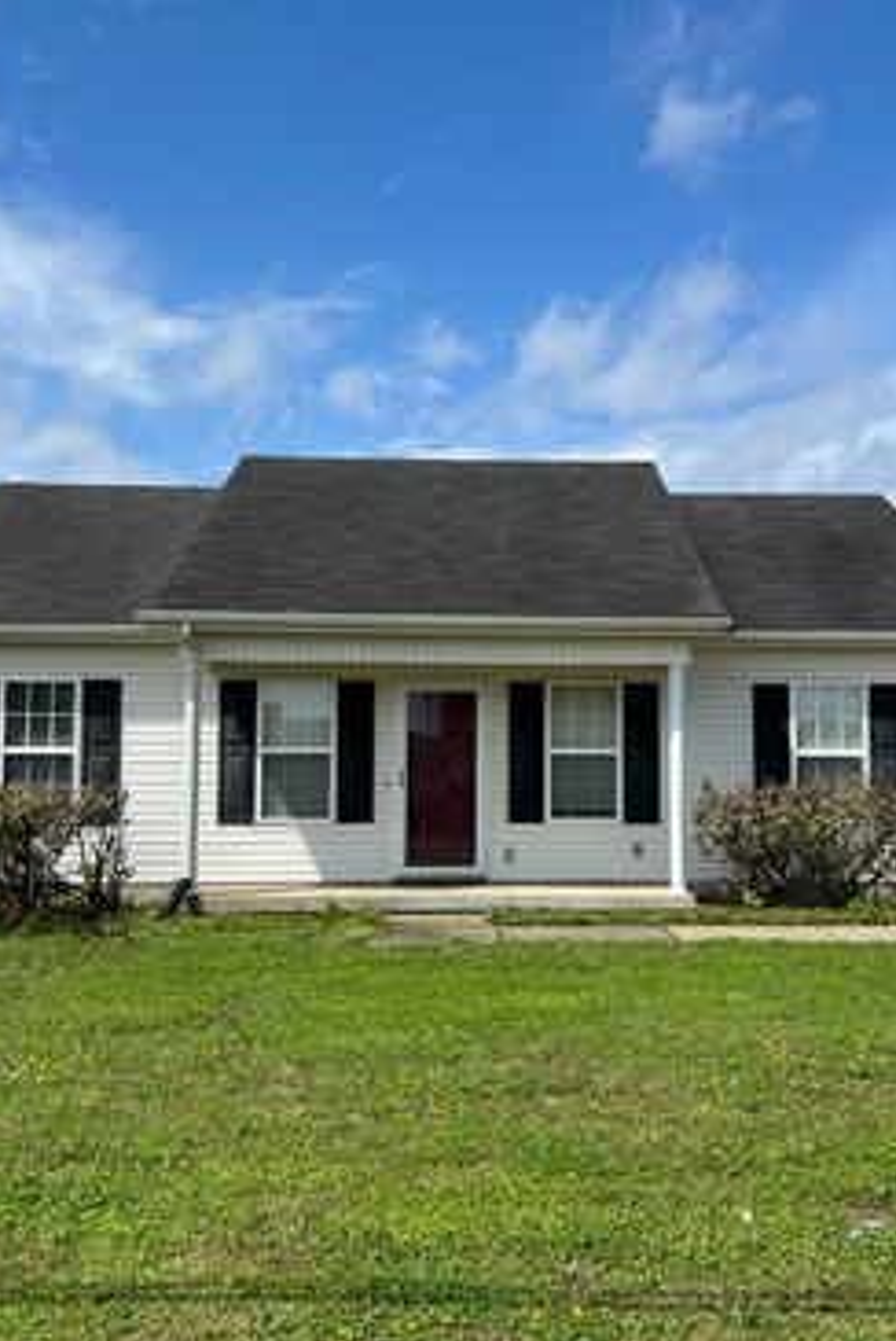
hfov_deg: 35.9
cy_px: 685
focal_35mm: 37
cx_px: 529
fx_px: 1379
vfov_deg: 51.8
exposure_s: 1/5076
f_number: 1.5
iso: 50
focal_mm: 5.7
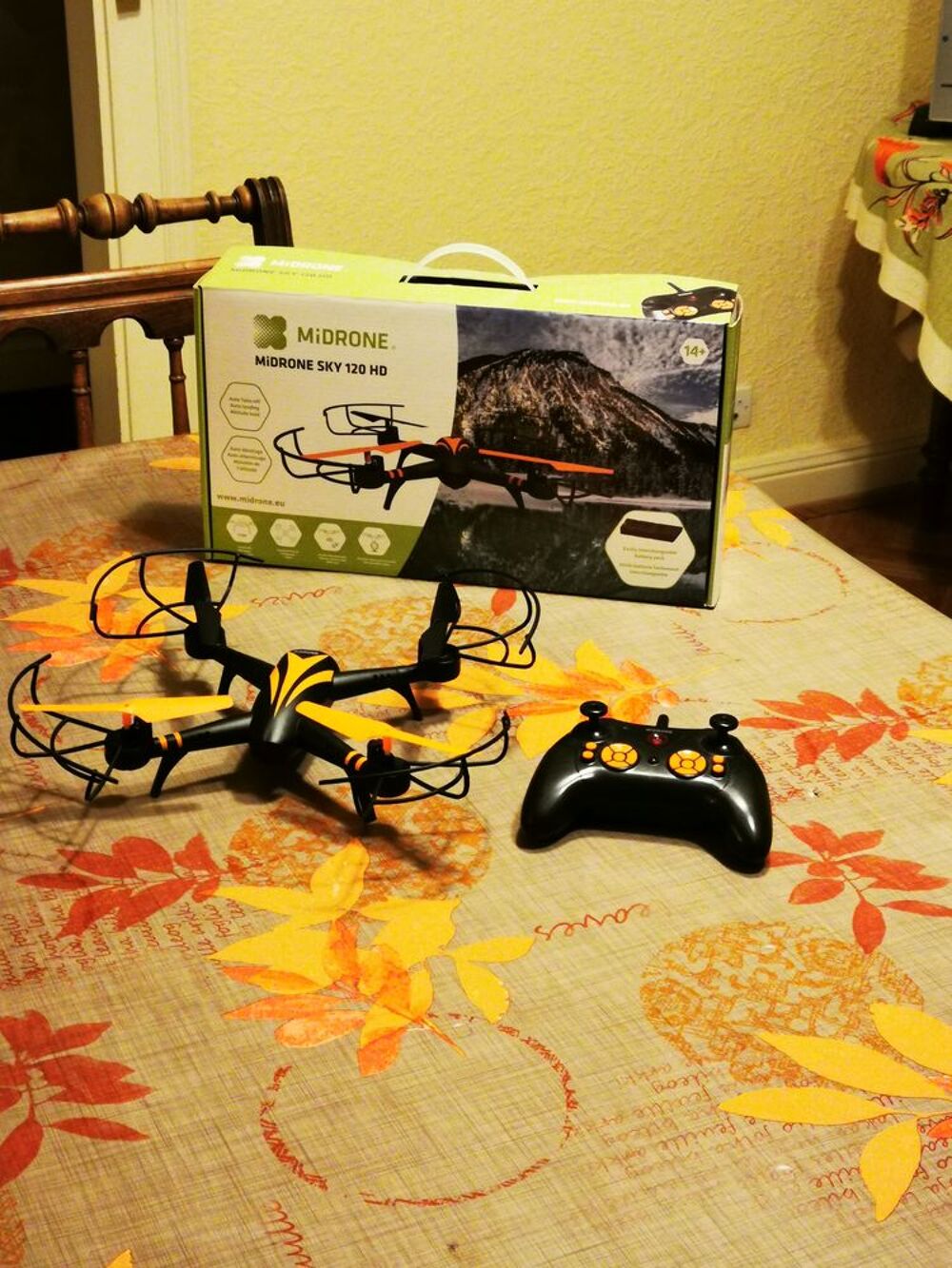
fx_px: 2016
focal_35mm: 55
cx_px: 476
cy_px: 634
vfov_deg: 34.9
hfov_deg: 26.6
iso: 400
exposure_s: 1/33.3
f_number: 1.8
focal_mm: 5.58
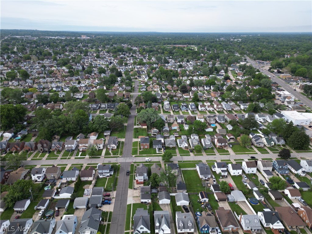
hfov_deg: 71.6
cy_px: 117
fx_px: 216
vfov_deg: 56.8
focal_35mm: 24
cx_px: 156
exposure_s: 1/1250
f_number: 1.7
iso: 100
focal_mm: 6.72
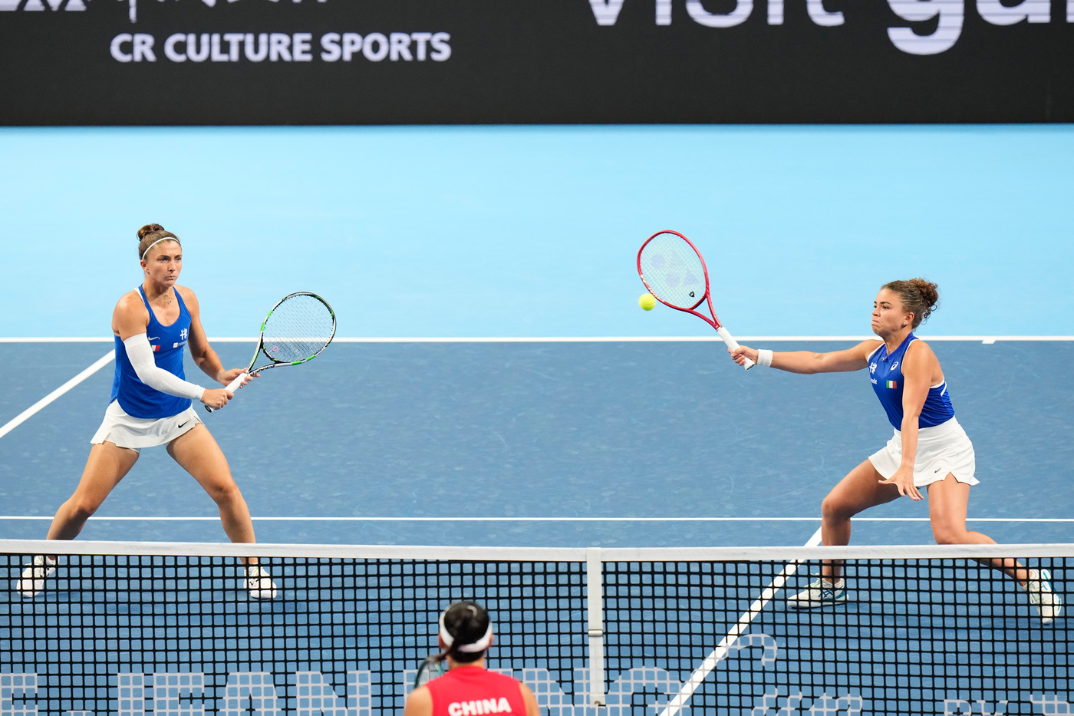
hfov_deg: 5.2
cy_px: 358
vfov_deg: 3.4
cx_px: 537
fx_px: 11931
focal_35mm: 400
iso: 4000
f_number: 5
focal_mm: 400
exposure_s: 1/1000
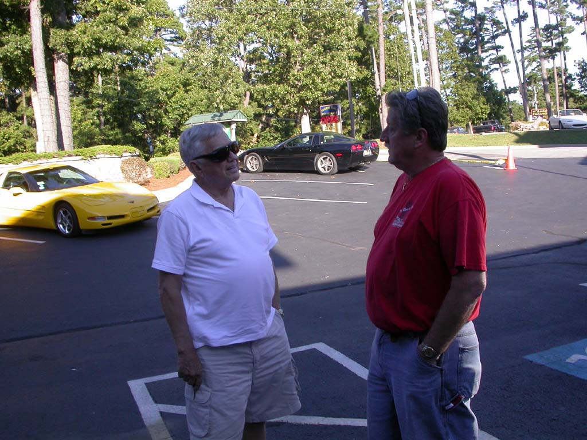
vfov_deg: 37.7
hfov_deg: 49.0
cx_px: 294
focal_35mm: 38
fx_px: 644
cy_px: 220
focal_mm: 7.85
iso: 100
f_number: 5.3
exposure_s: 1/151
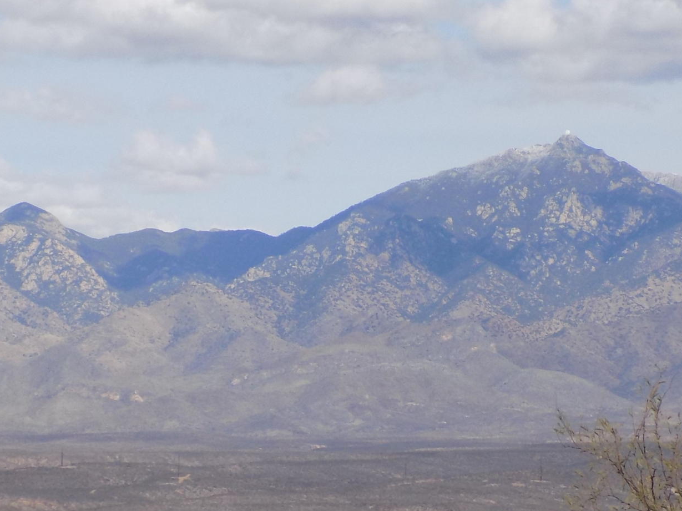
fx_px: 4136
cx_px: 252
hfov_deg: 9.4
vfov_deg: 7.1
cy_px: 428
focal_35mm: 210
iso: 80
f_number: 4.4
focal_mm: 15.3
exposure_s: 1/800
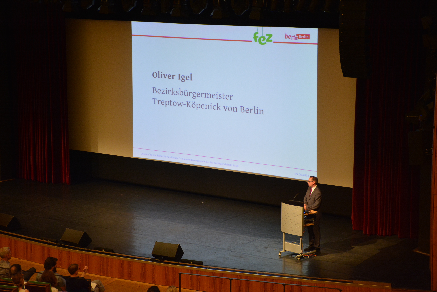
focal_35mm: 78
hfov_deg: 26.0
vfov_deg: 17.5
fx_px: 948
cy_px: 146
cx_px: 218
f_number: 4.8
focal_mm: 52
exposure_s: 1/30
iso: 1400
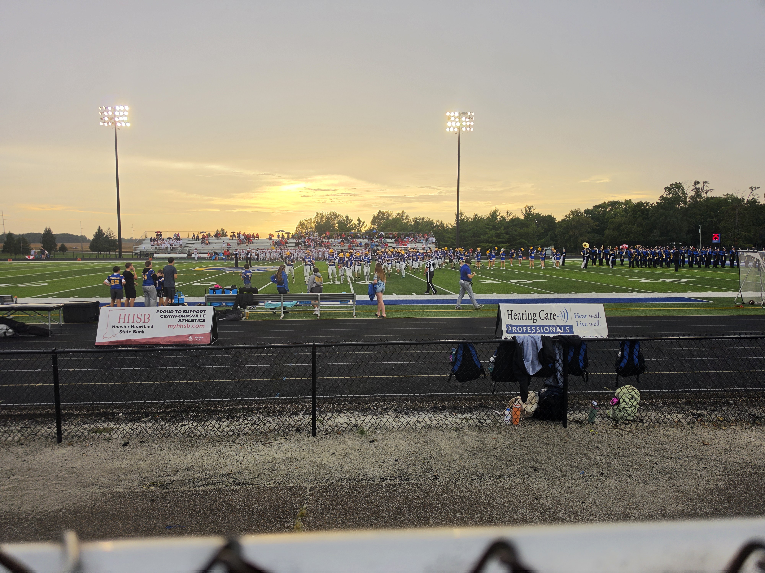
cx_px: 382
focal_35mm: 23
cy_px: 286
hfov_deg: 73.9
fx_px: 508
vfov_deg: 58.9
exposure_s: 1/120
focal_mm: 6.5
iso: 10
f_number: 1.4
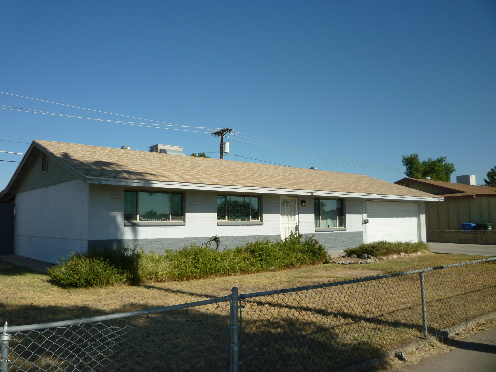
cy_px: 186
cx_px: 248
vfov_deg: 48.2
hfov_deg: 61.7
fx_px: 416
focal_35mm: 29
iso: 100
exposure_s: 1/640
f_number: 5
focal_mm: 5.2
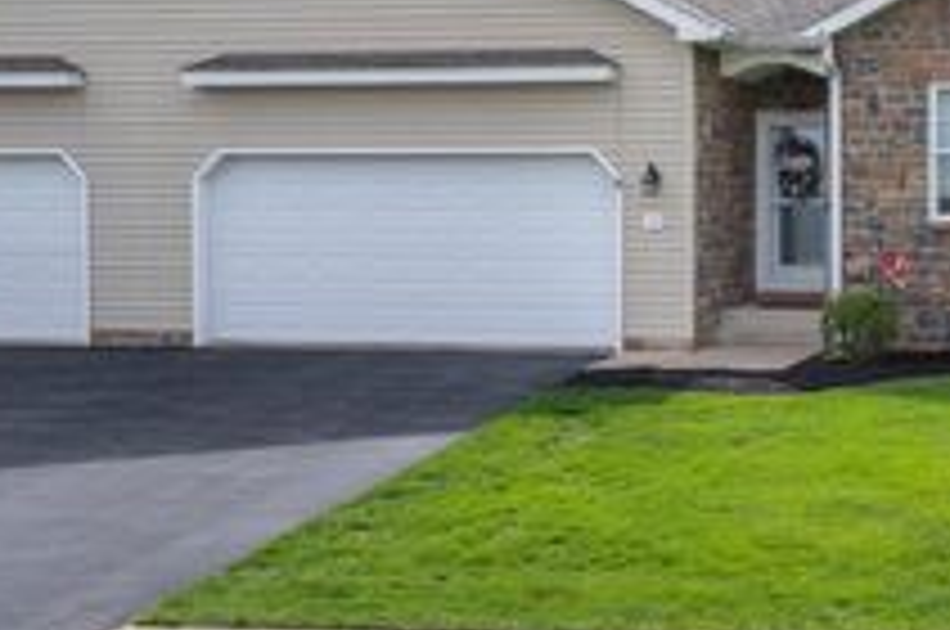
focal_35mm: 76
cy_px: 245
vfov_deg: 17.9
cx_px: 851
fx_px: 2002
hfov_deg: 25.9
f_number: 7.1
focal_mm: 32
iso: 125
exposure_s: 1/320
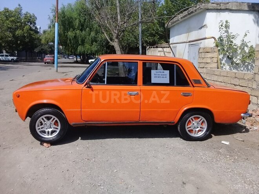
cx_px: 130
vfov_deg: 45.4
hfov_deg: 58.4
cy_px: 97
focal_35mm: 31
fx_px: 232
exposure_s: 1/1495
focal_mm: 3.3
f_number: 2.2
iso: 50
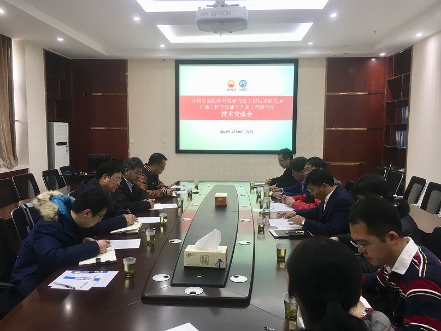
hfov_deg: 61.7
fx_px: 369
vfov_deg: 48.2
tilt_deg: -5.5
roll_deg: -0.3
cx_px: 220
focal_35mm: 29
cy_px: 166
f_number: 2.2
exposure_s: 1/33
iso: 80
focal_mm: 4.15
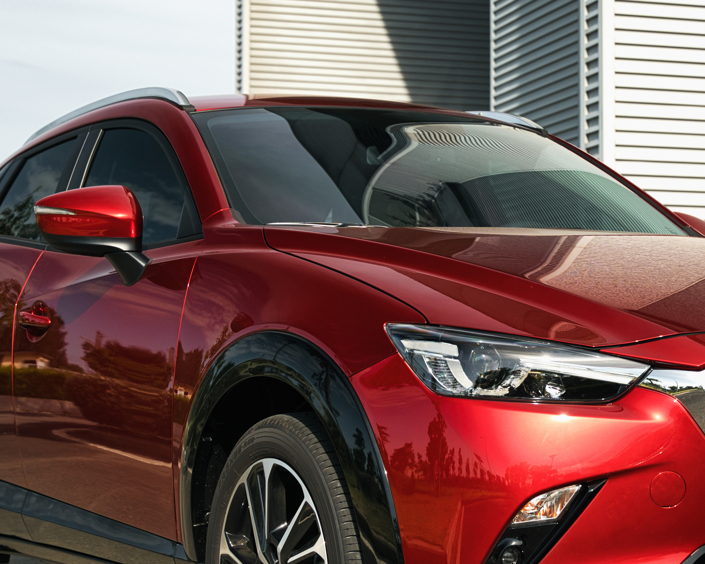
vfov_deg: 16.6
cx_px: 540
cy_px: 320
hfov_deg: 20.5
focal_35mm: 93
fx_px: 1935
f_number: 4
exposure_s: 1/100
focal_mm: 37.7
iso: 160
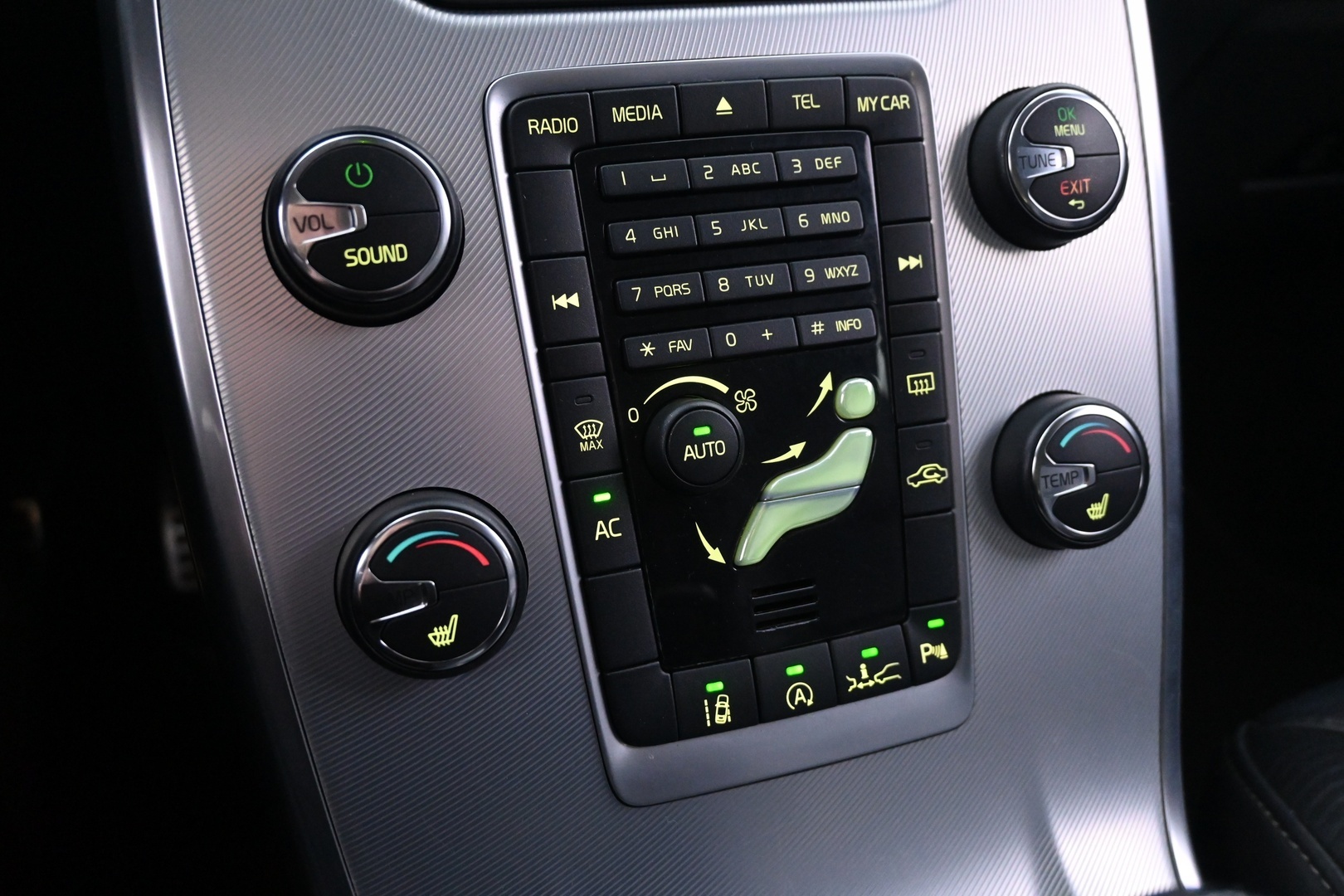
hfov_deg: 61.9
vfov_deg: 43.6
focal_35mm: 30
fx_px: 1120
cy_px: 448
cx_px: 672
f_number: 3.8
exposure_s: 1/30
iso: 4000
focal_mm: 20
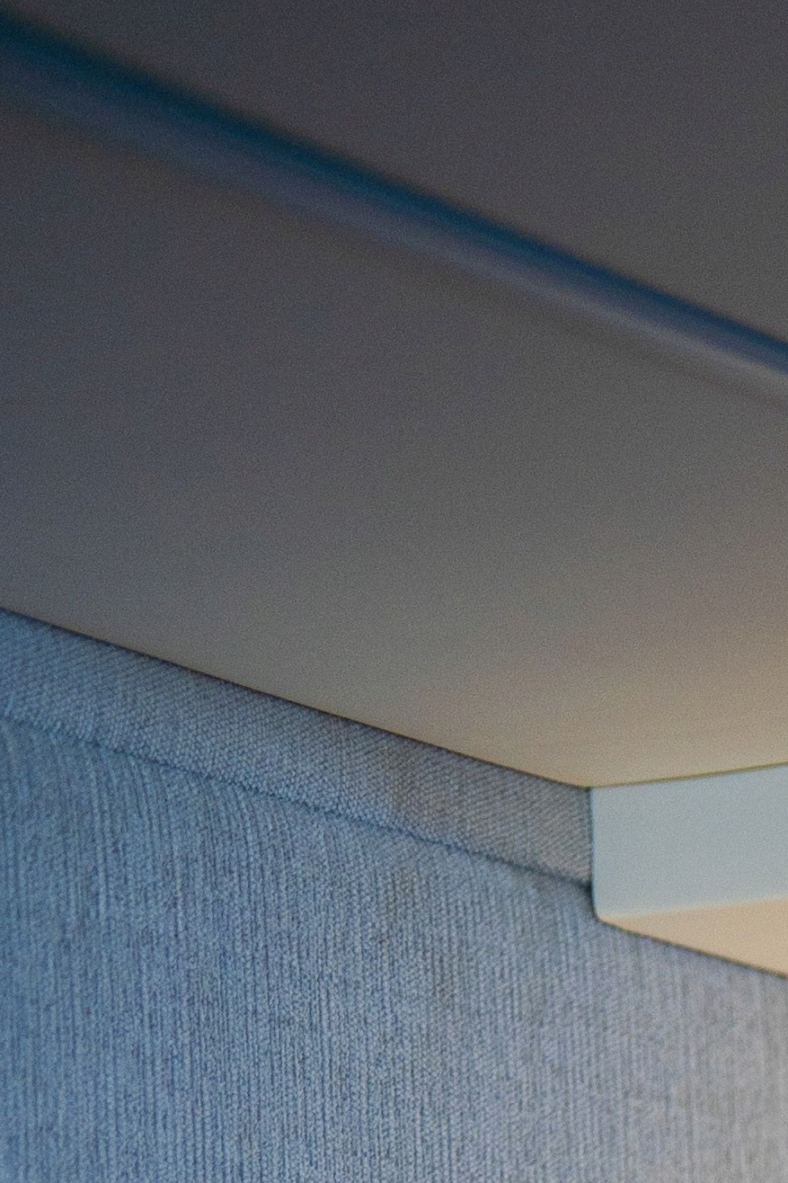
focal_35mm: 228
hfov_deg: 5.9
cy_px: 2378
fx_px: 7487
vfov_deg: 8.5
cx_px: 1534
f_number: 1.4
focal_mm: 50
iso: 100
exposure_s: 1/200
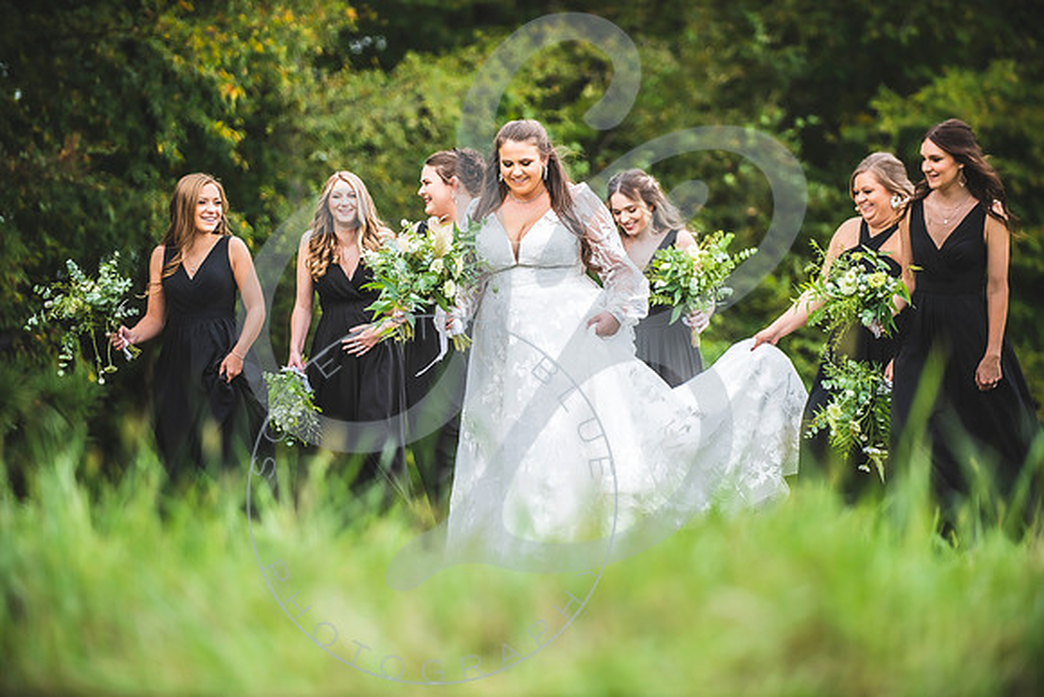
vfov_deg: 8.9
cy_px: 348
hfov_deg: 13.2
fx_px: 4496
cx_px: 522
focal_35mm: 155
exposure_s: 1/500
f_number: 2.8
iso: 200
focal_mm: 155
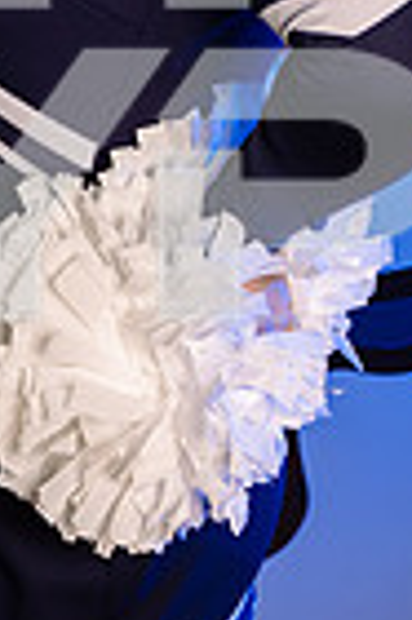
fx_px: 2770
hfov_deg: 8.5
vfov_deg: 12.5
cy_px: -124
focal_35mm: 161
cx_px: 115
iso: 100
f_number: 5.6
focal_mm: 50
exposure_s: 1/250
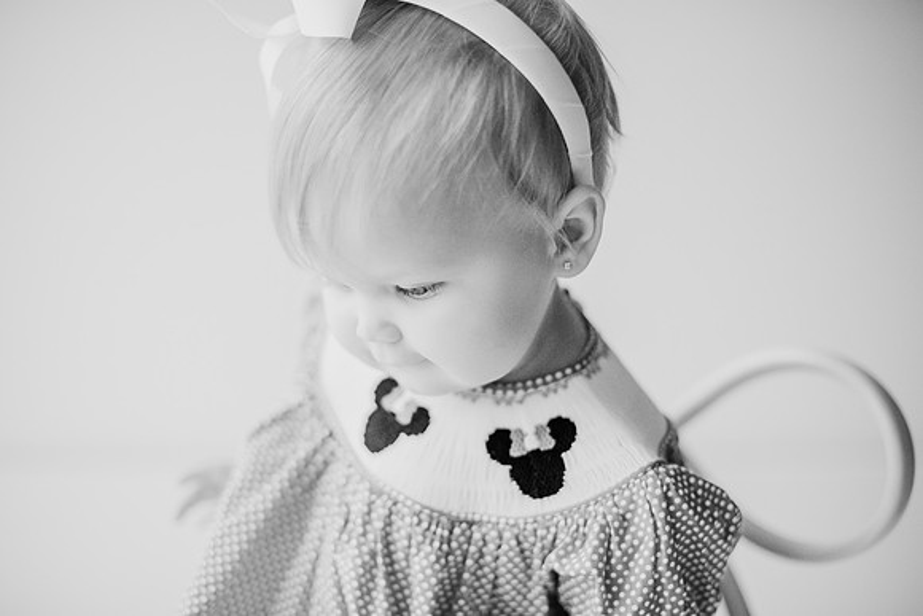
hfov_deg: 39.6
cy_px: 308
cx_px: 462
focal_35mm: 50
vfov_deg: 27.0
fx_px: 1282
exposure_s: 1/800
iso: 1000
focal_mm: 50
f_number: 2
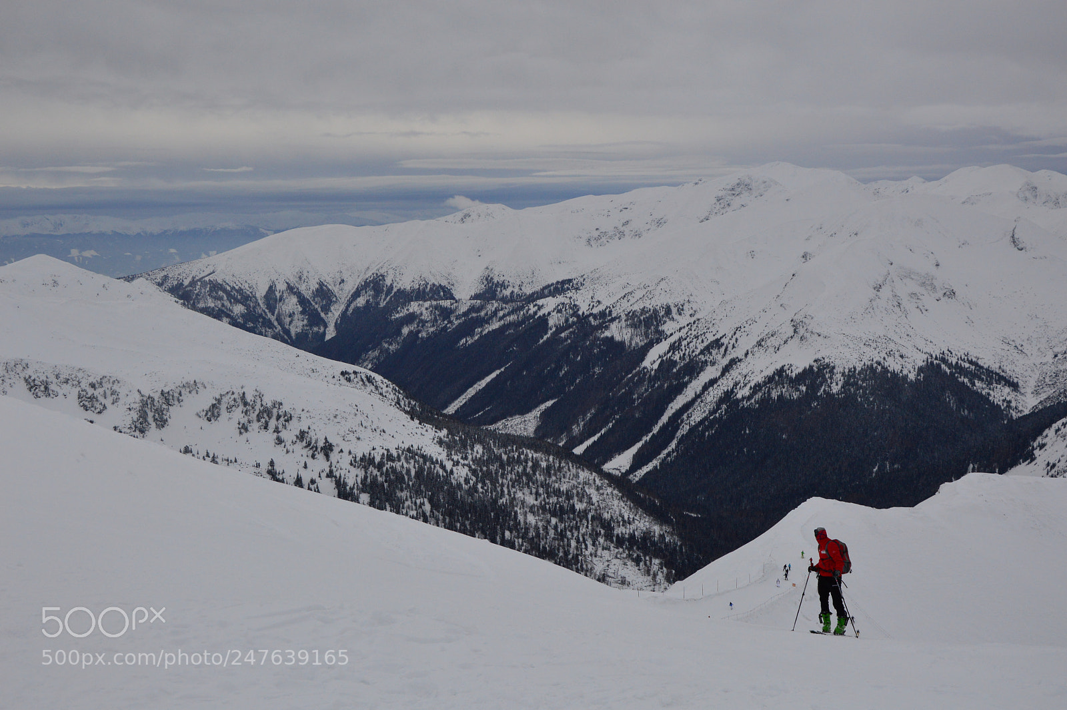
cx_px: 534
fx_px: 1421
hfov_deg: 41.1
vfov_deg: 28.0
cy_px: 355
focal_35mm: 48
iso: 400
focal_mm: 32
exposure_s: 1/2500
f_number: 8
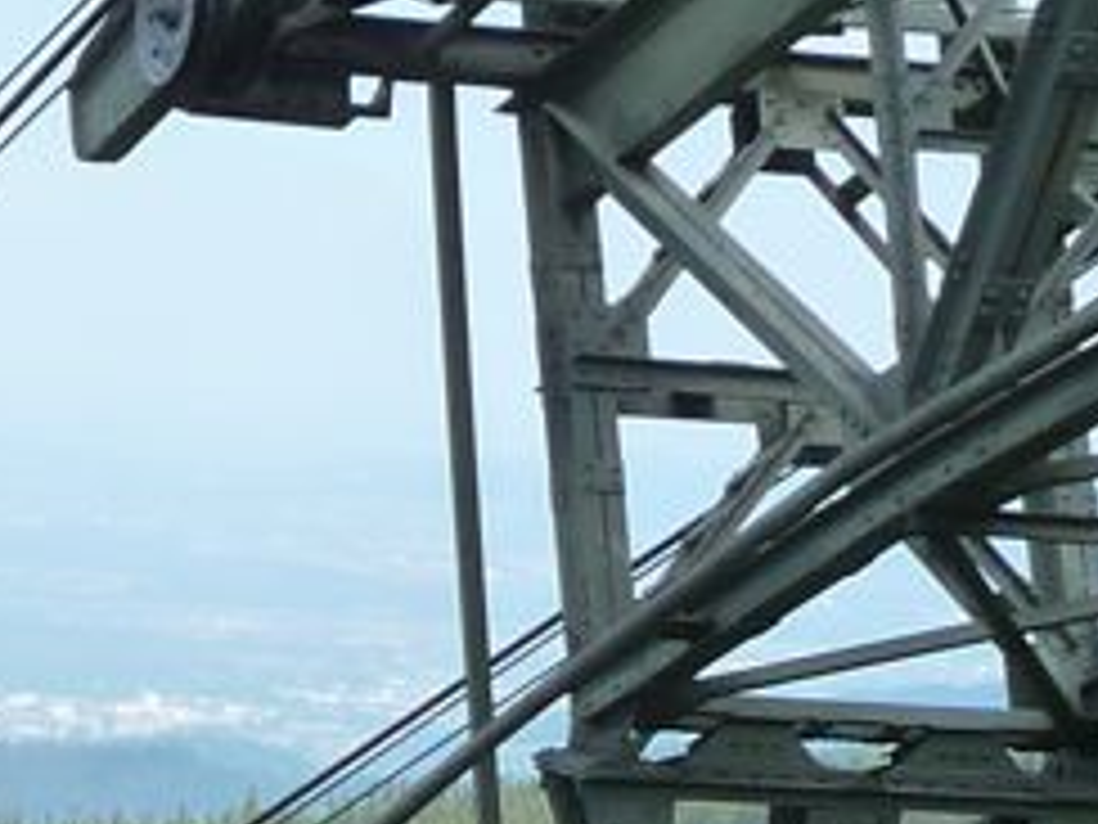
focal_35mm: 199
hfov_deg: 9.5
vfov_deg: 7.3
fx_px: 6312
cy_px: 1222
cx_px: -738
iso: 160
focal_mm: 6.7
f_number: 3.9
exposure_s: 1/400
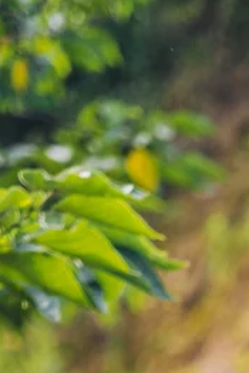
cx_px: 578
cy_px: 886
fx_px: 6724
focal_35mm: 649
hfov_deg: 2.1
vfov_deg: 3.1
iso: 200
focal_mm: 105
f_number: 2.8
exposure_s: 1/500
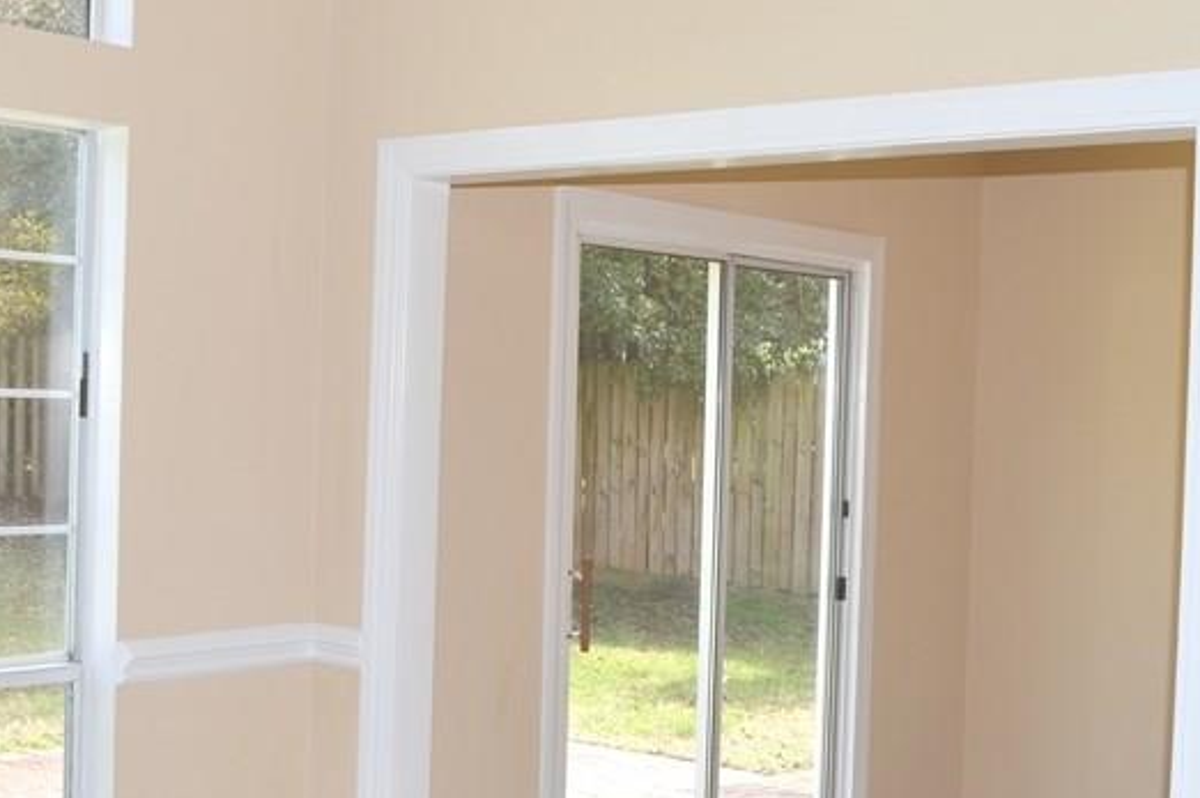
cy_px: 413
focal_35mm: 53
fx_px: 1765
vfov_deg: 25.5
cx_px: 506
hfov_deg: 37.5
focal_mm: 18
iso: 100
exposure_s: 1/200
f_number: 5
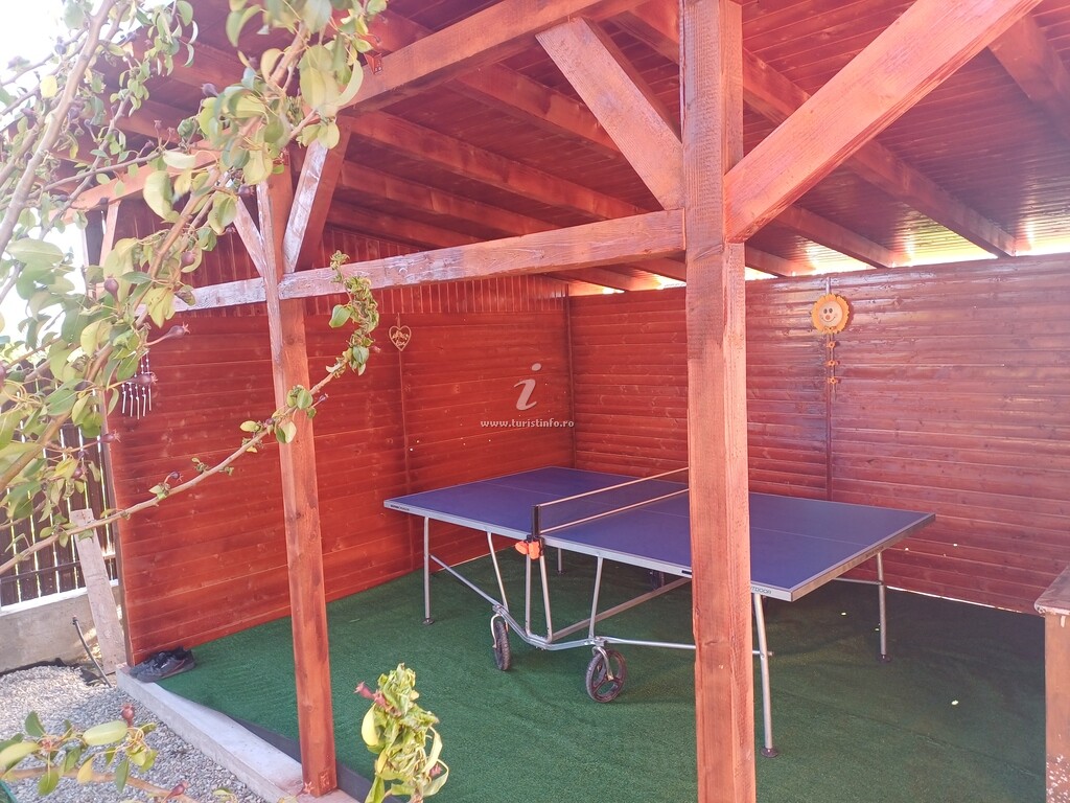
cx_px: 535
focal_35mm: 25
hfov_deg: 69.4
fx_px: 773
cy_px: 402
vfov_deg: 54.9
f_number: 1.8
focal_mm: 4.65
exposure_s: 1/50
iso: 64
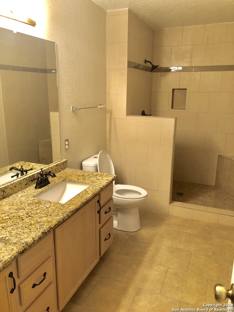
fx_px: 252
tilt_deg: -14.4
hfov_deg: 49.7
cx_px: 117
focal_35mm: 28
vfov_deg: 63.4
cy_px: 156
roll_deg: +0.3
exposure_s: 1/15
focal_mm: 3.99
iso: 50
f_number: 1.8
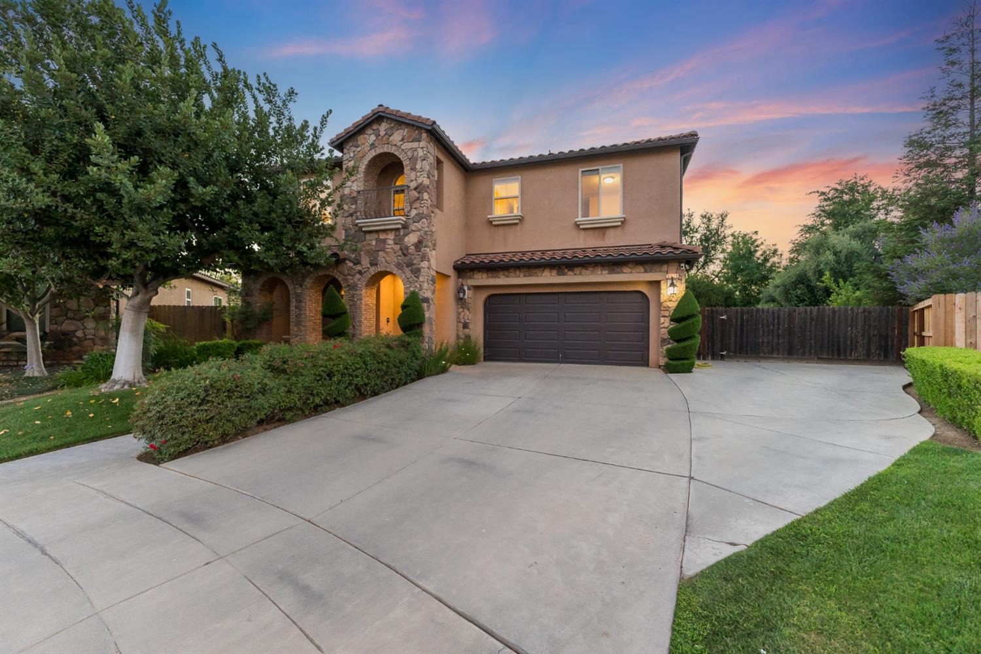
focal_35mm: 15
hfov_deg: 101.9
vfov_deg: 78.8
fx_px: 398
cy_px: 327
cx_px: 490
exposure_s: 1/160
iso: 3200
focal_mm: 14.6
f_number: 2.8
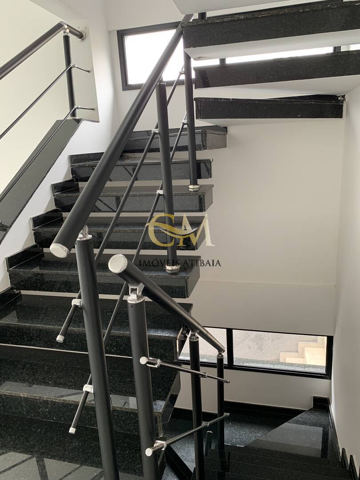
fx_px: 361
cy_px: 240
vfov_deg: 67.3
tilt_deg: -14.3
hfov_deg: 53.1
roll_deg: +3.8
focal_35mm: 26
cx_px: 180
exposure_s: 1/60
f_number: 1.8
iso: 100
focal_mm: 4.25
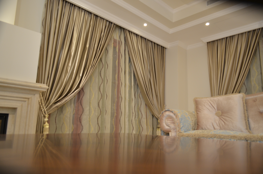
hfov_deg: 67.5
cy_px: 87
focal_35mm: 27
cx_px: 132
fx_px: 197
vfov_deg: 47.7
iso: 500
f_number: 3.5
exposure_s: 1/10
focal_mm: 18
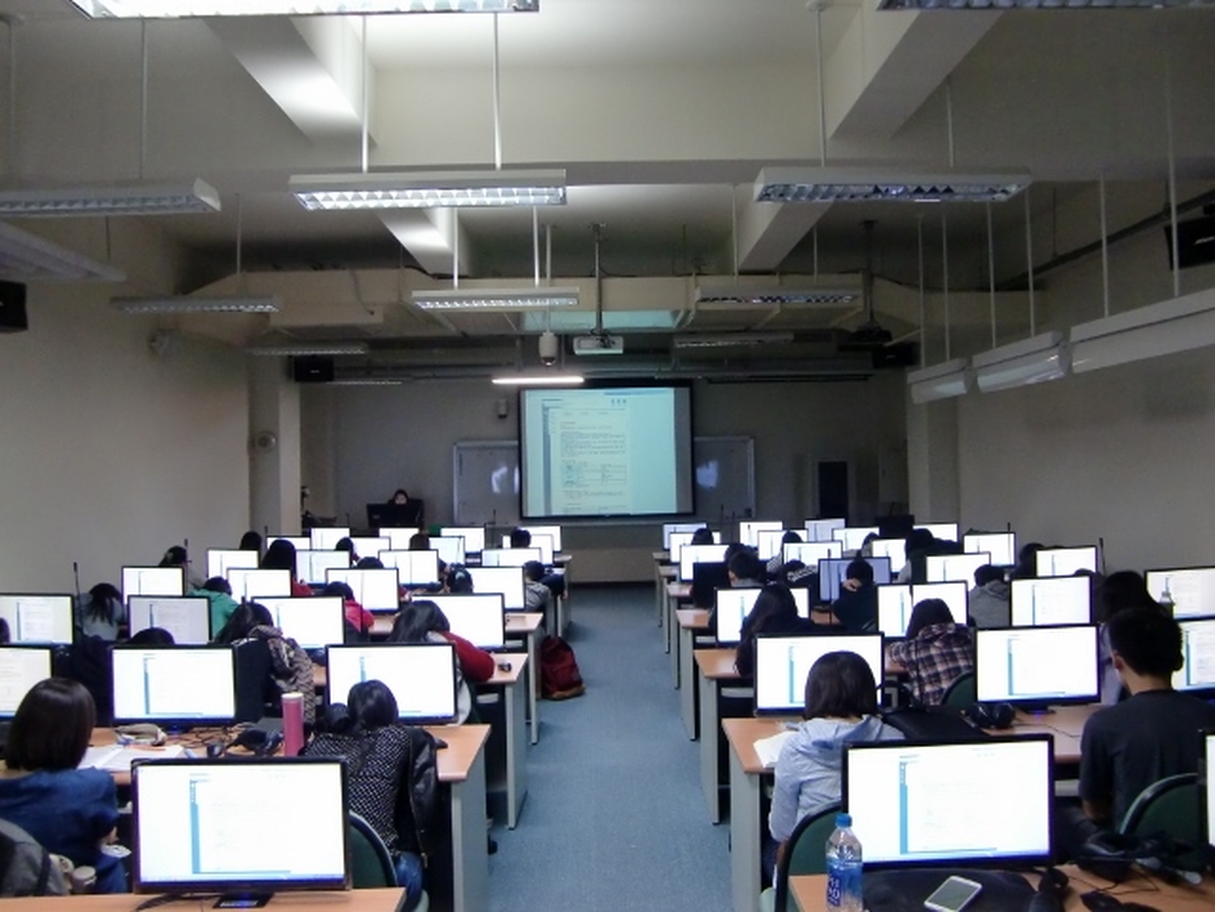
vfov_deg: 49.7
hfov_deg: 63.4
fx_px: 983
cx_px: 608
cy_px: 456
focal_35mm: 28
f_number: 2.6
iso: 400
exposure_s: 1/60
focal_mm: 4.9
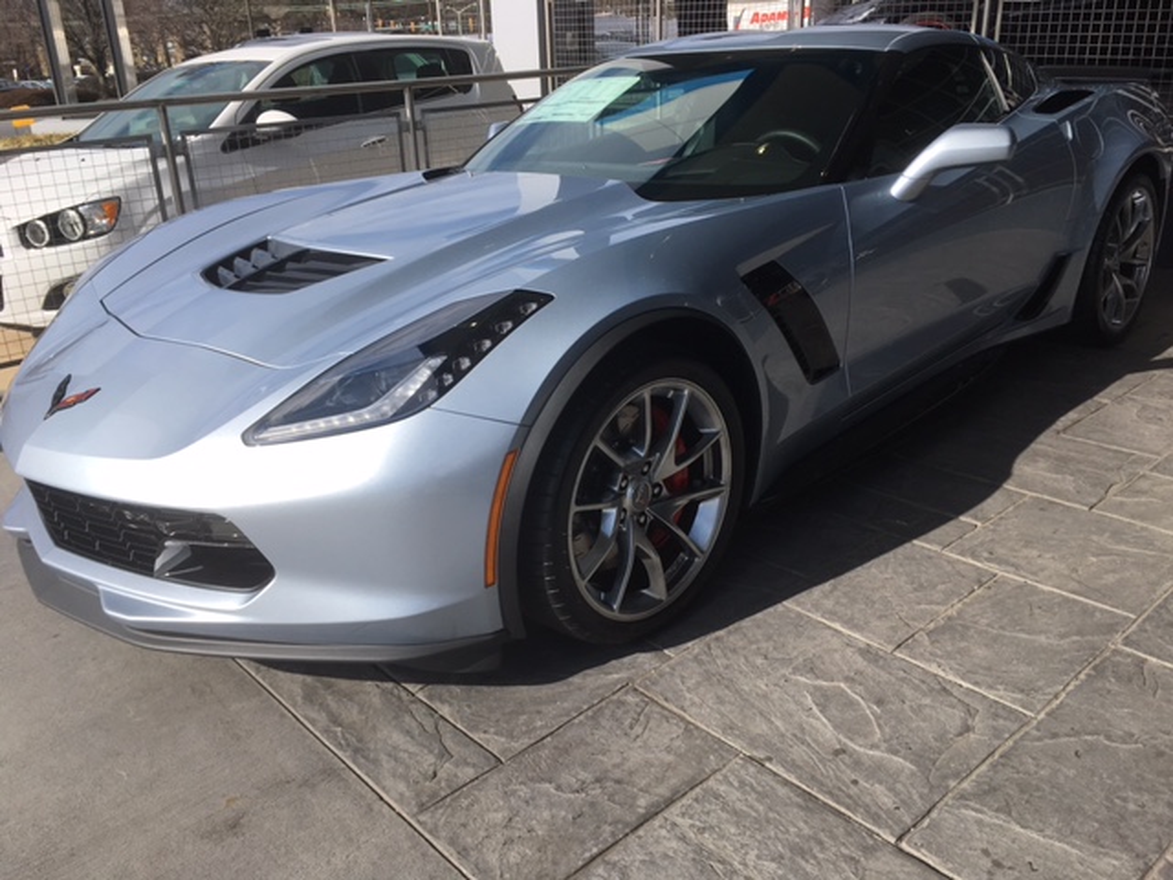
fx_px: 983
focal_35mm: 29
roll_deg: +2.5
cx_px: 586
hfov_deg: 61.7
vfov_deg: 48.2
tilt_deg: -22.7
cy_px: 440
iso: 25
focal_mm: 4.15
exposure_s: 1/2137
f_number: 2.2
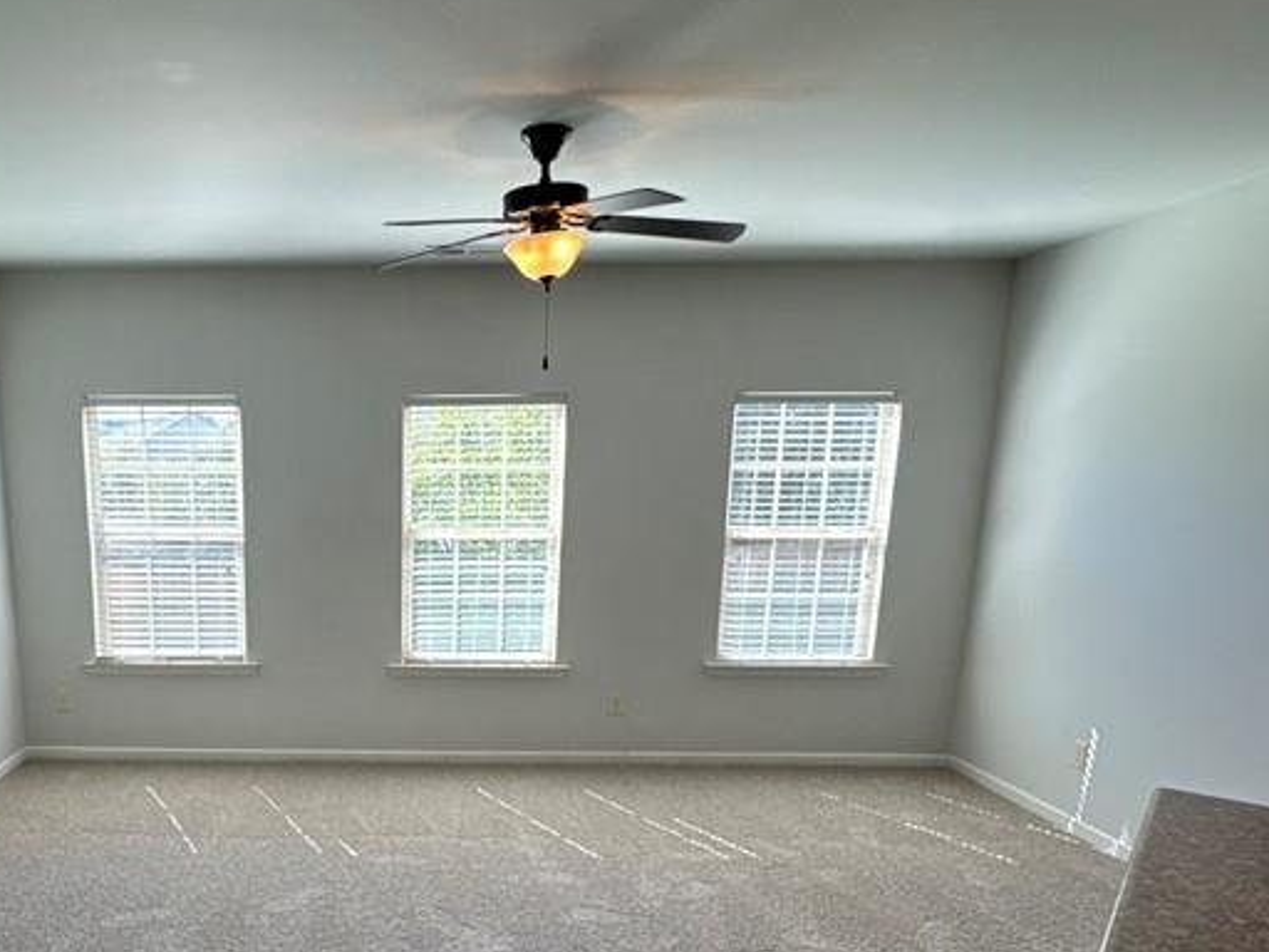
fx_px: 1026
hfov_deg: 60.9
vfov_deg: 47.8
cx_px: 362
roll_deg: +0.9
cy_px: 716
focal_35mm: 28
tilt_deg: -13.5
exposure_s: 1/120
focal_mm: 2.22
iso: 80
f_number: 2.2
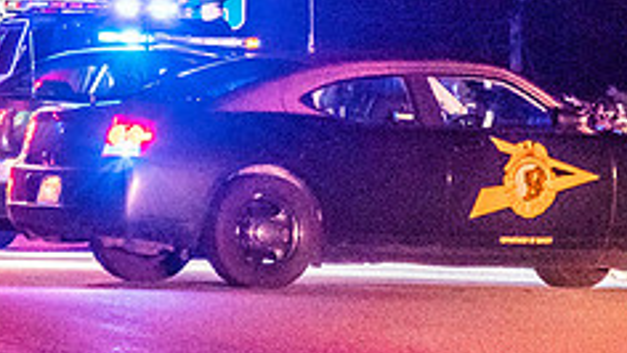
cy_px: 79
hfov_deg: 4.1
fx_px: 8732
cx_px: 231
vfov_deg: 2.3
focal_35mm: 525
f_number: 4.5
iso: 2000
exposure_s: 1/80
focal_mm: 110
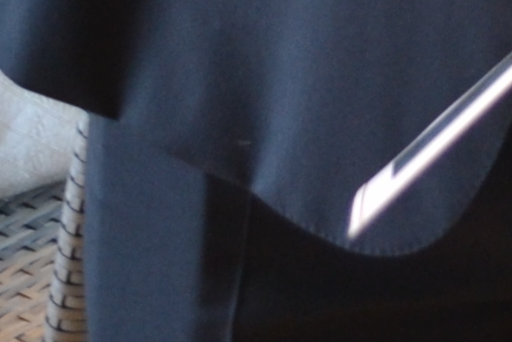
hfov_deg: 8.0
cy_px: -992
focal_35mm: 239
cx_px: 1177
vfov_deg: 5.2
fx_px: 3401
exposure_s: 1/25
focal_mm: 20
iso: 400
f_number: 3.8
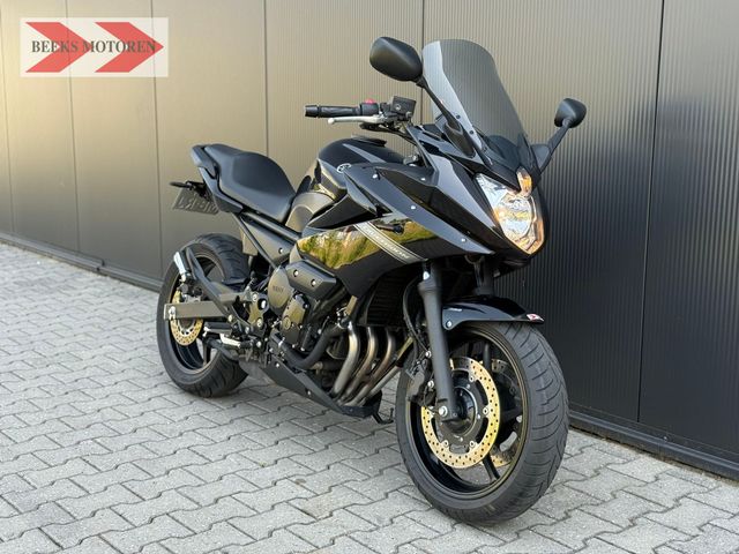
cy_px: 277
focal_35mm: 48
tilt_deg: -10.0
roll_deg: -0.6
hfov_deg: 39.7
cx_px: 370
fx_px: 1025
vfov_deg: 30.3
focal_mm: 6.76
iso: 80
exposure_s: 1/323
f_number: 1.78
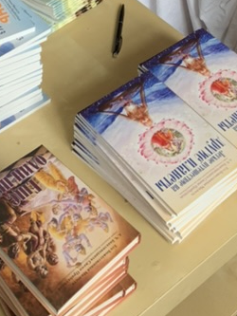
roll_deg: -3.5
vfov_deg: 22.4
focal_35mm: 80
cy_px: -67
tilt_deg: -32.1
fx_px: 730
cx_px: 137
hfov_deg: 18.4
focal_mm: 4.25
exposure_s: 1/78
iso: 100
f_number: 1.8
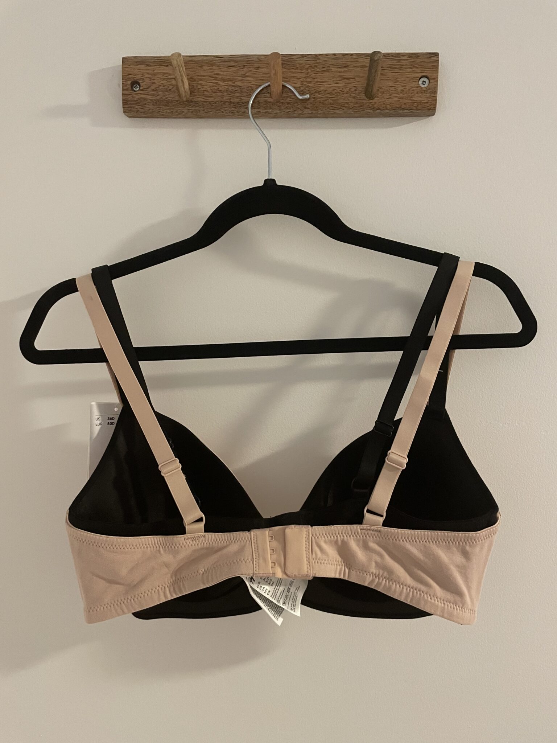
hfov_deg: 53.1
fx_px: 558
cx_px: 278
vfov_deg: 67.3
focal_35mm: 26
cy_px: 372
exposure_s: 1/40
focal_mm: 4.2
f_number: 1.6
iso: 400
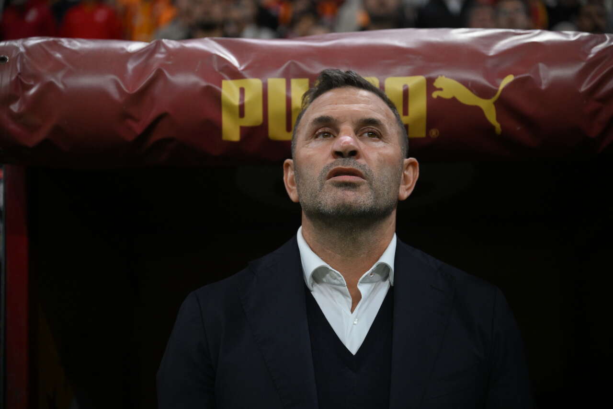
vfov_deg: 19.5
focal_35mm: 70
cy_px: 204
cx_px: 306
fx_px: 1192
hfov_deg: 28.8
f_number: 2.8
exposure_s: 1/2000
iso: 2500
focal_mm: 70
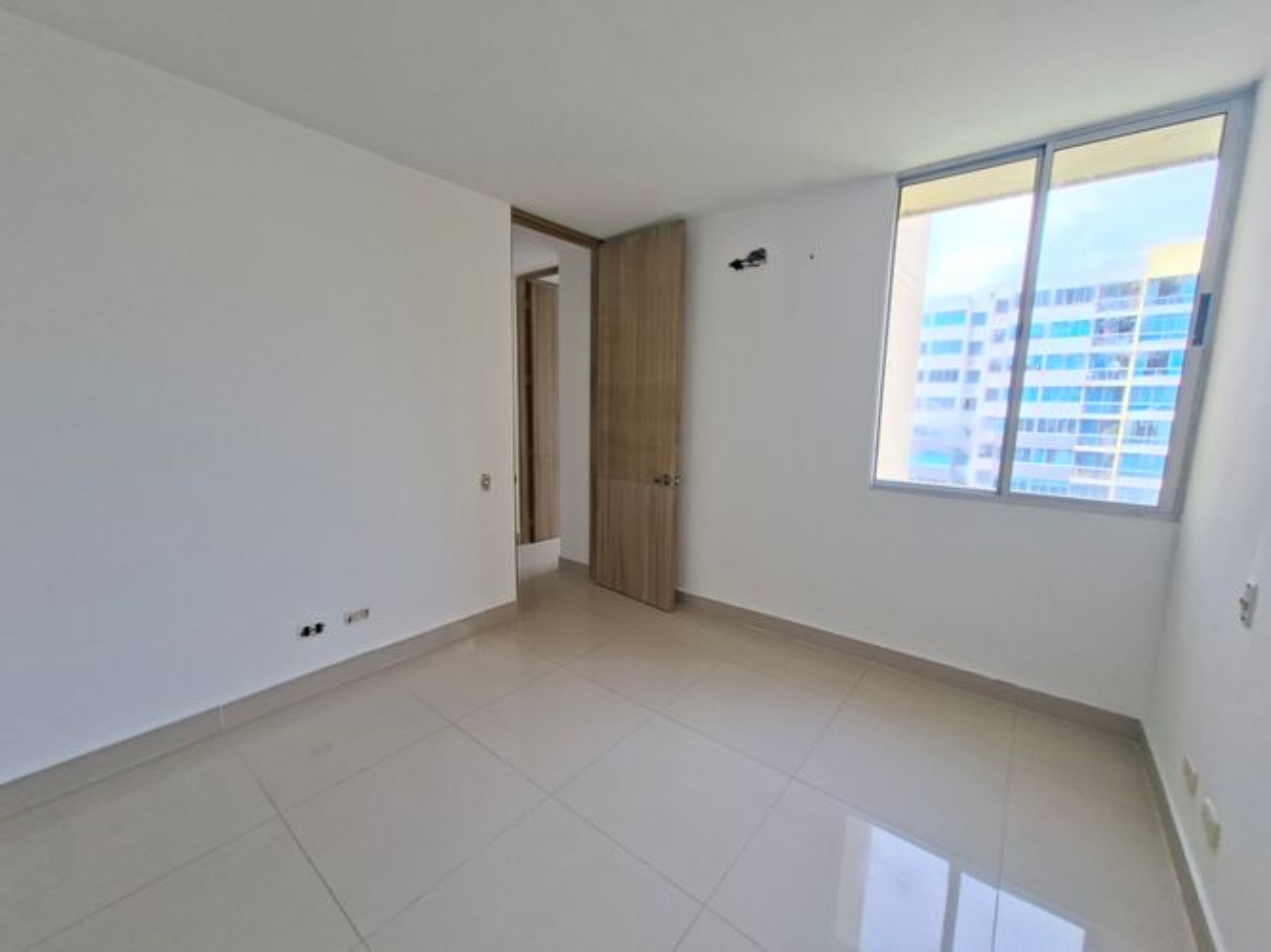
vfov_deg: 89.9
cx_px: 636
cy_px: 476
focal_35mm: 13
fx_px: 477
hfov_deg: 106.2
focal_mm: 1.74
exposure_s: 1/120
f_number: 2.2
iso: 50
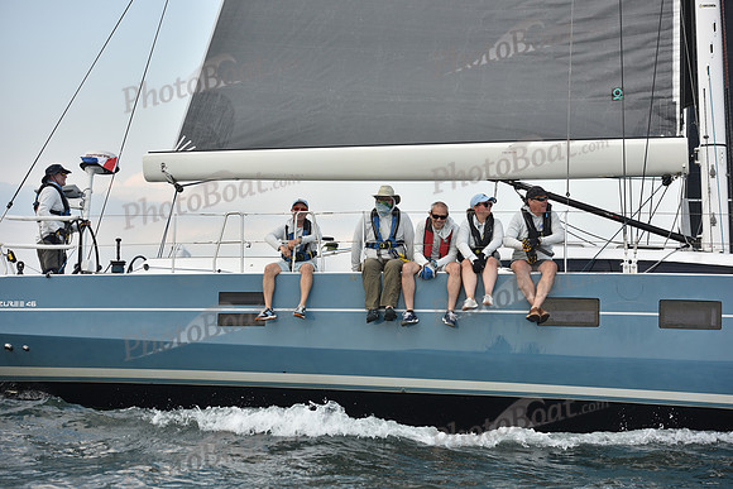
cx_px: 366
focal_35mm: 70
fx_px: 1426
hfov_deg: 28.8
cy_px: 244
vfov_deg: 19.5
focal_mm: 70
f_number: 5
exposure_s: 1/800
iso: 250
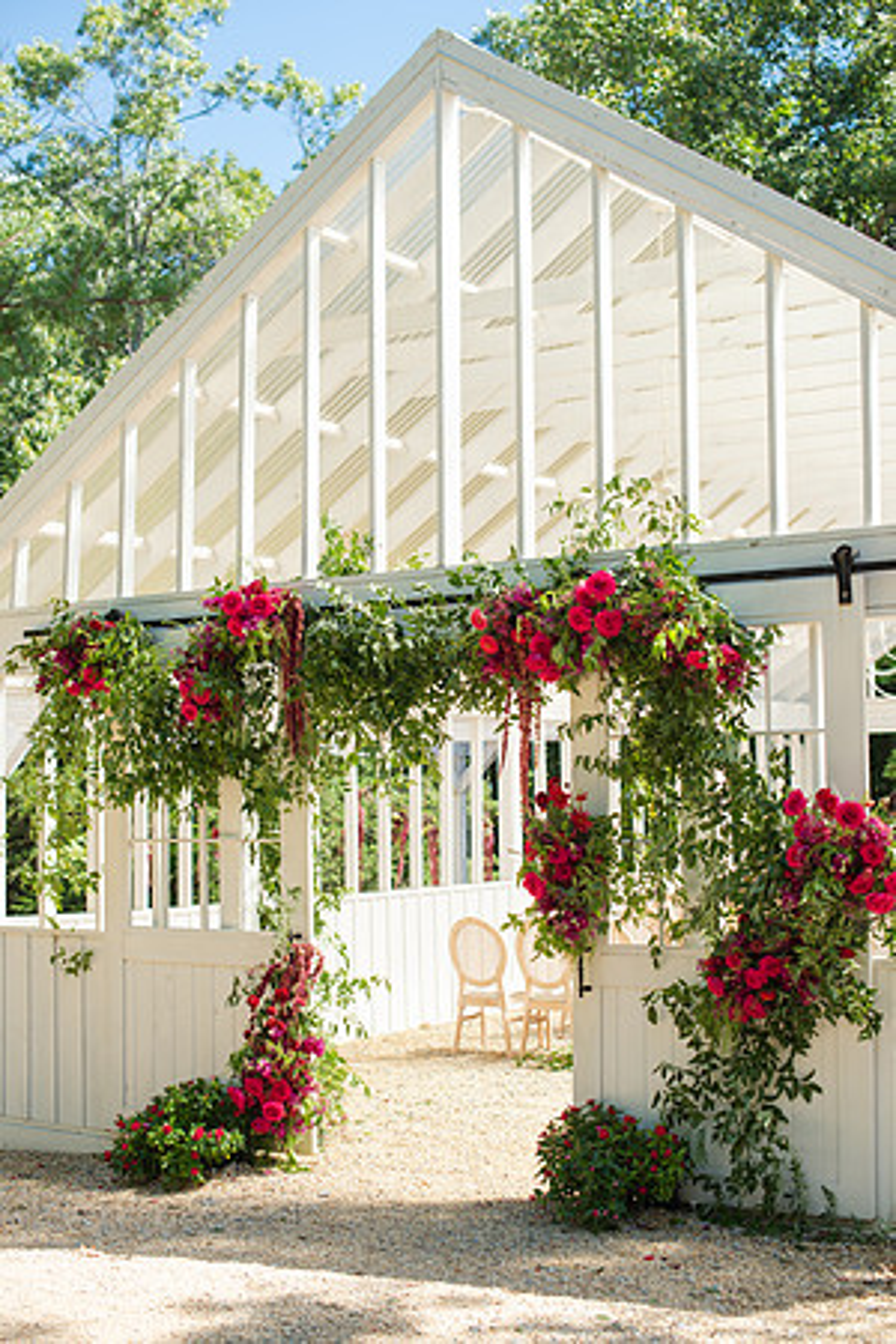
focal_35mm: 50
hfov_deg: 27.0
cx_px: 448
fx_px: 1867
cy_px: 672
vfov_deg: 39.6
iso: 100
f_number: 3.2
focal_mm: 50
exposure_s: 1/500
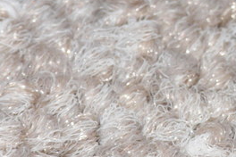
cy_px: -78
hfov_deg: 4.1
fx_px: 3264
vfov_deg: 2.8
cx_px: 367
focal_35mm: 498
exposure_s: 1/30
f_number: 9
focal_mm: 31.2
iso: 200
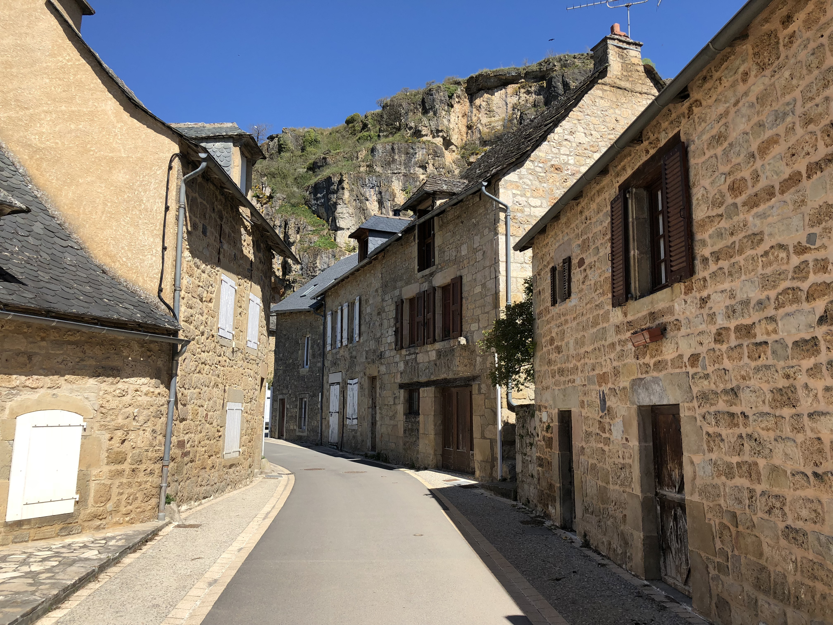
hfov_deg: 63.4
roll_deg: +0.6
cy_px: 312
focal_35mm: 28
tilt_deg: +9.9
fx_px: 674
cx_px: 416
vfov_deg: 49.7
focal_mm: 4
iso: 20
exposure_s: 1/1600
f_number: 1.8
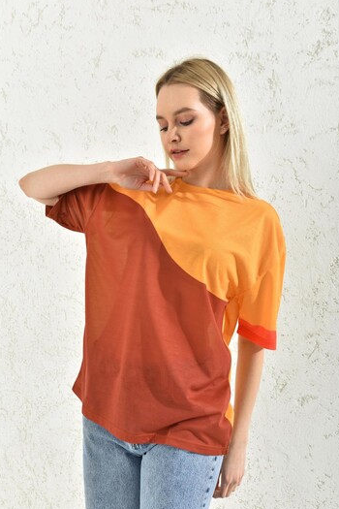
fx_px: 508
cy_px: 256
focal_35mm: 36
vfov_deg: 53.1
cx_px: 170
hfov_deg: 36.9
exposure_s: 1/160
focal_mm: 35
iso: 100
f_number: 7.1
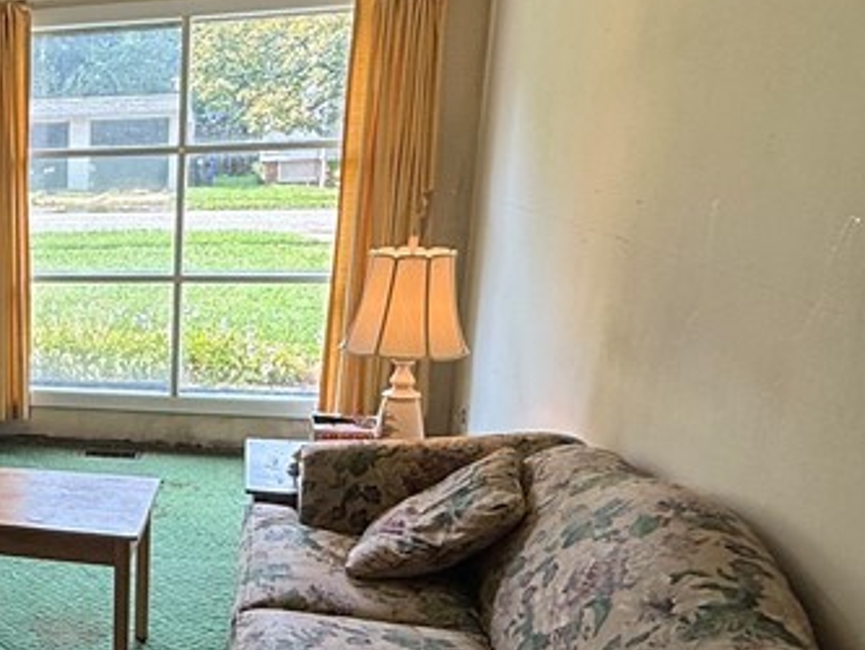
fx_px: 1075
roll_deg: +1.7
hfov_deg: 35.8
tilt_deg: -14.4
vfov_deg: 33.4
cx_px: -132
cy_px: 424
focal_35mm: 43
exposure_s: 1/99
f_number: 2.2
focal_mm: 2.22
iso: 50
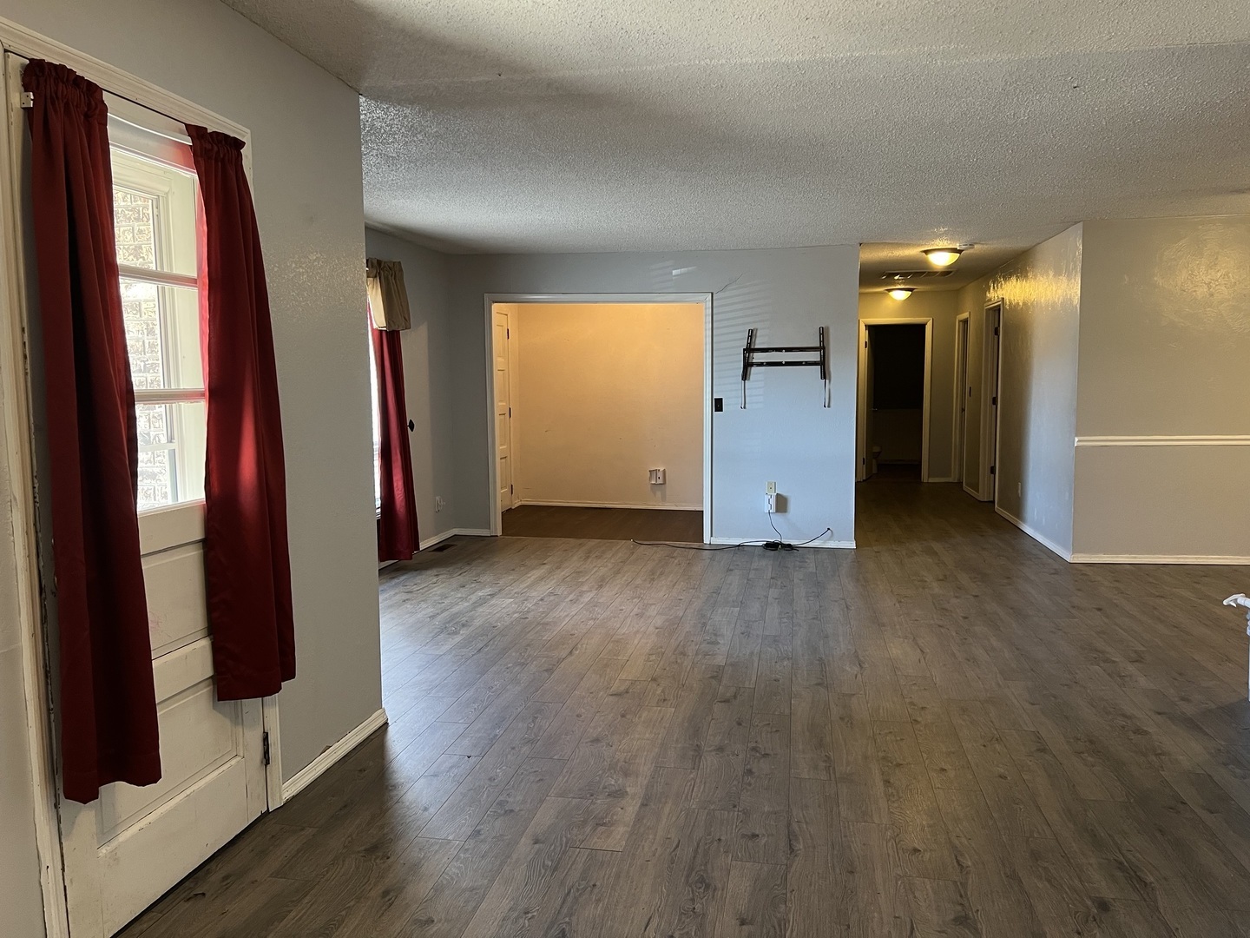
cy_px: 469
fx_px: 939
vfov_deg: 53.1
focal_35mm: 26
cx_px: 625
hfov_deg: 67.3
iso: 200
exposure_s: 1/60
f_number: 1.5
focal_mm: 5.7
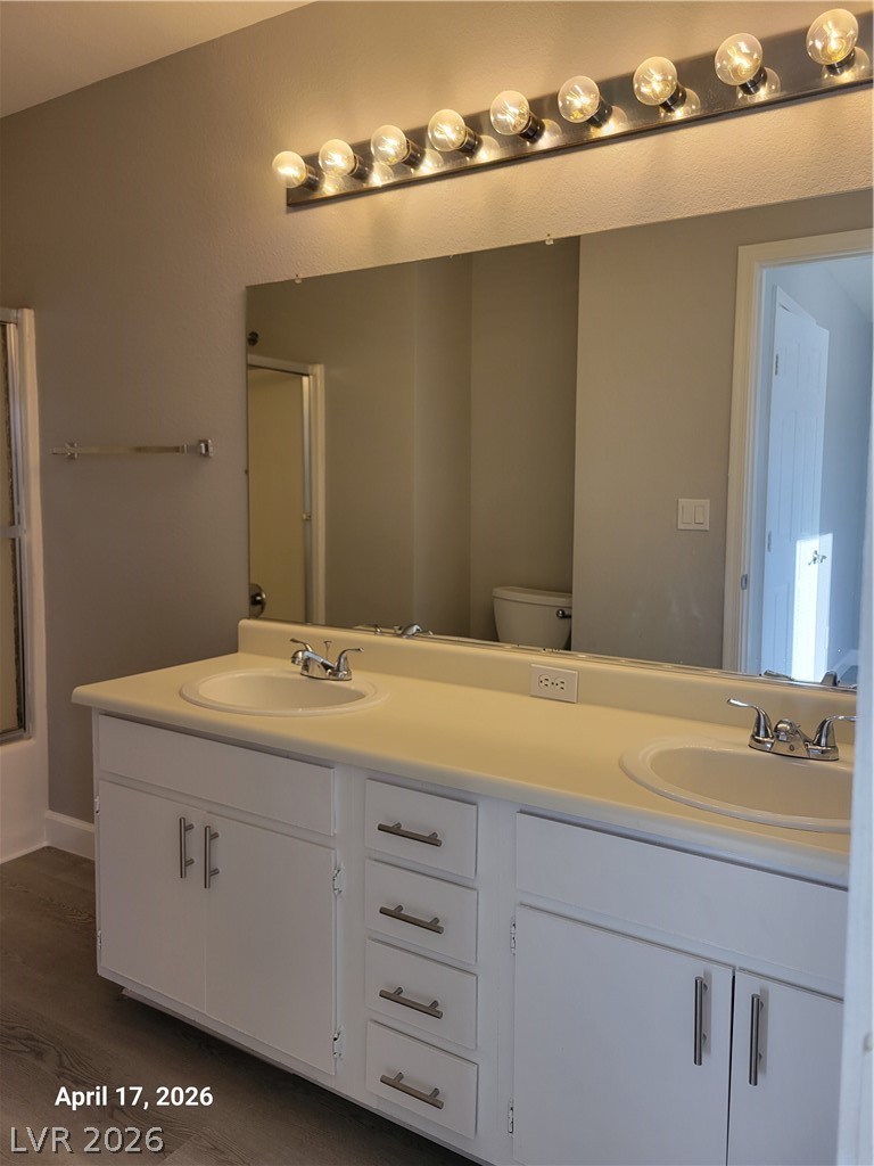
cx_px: 437
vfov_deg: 67.3
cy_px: 583
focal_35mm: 26
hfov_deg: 53.1
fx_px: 875
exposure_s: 1/120
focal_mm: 5.4
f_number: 1.8
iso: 50
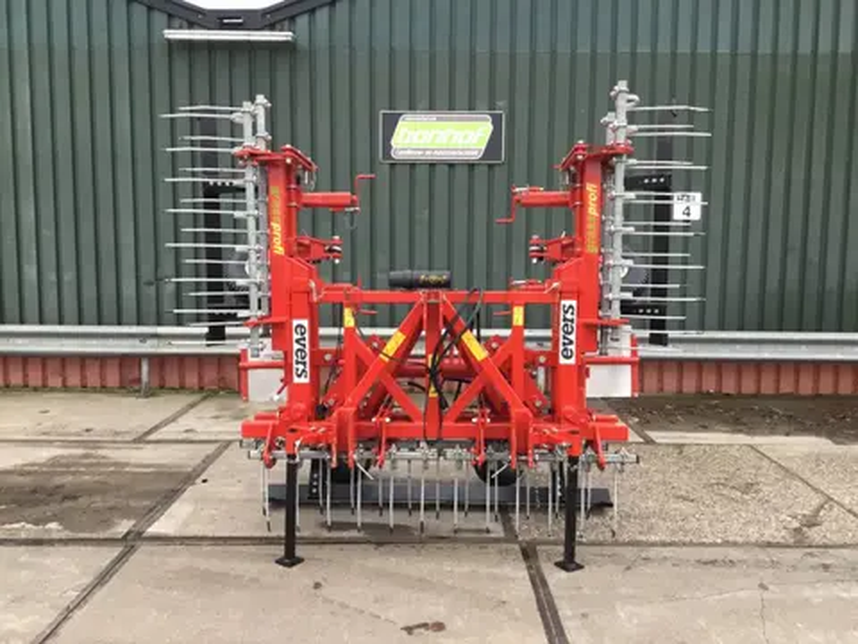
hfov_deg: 58.4
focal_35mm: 31
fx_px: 768
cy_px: 322
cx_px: 429
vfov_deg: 45.4
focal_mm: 3.3
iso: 40
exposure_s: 1/33
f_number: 2.4
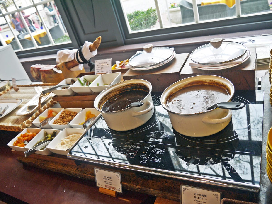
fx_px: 220
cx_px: 136
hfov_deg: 63.4
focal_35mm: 28
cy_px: 102
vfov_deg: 49.7
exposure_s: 1/60
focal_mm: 14
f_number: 3.5
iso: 160
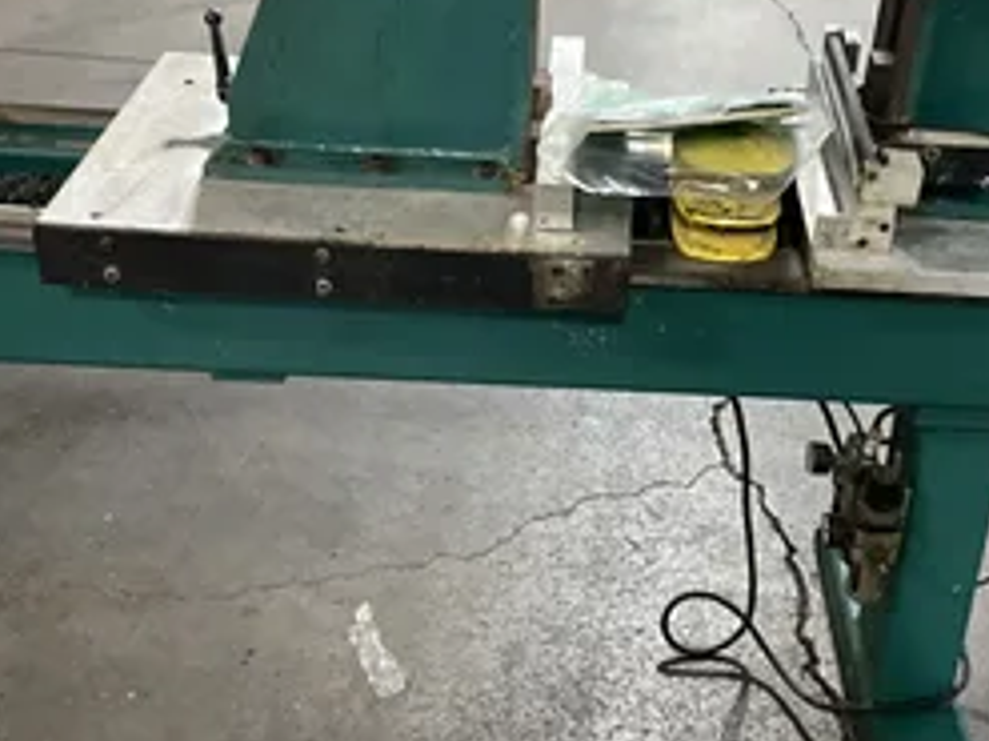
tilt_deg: -28.0
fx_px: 1342
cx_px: 649
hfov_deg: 40.0
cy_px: 284
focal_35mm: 47
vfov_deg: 30.7
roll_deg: -5.5
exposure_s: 1/30
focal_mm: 3
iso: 400
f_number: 1.8
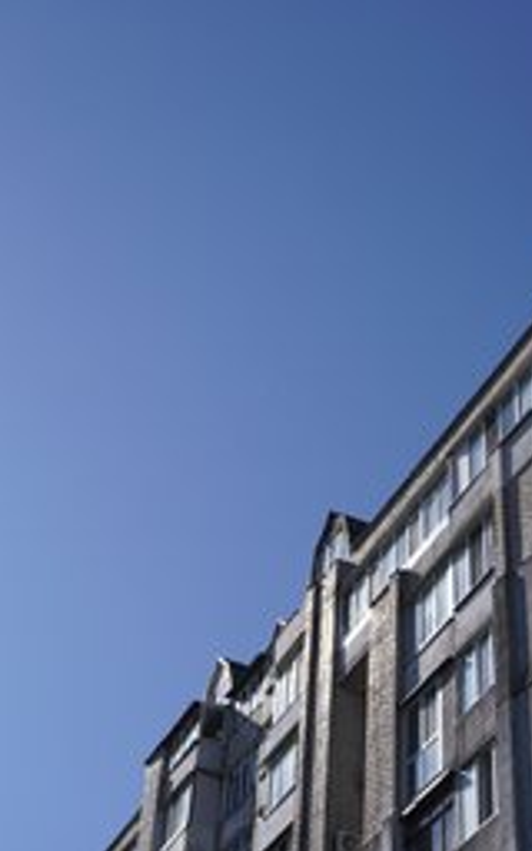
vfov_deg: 30.6
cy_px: 414
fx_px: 1554
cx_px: 392
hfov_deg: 19.3
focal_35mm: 67
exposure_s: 1/4000
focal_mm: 28
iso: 100
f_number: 2.8
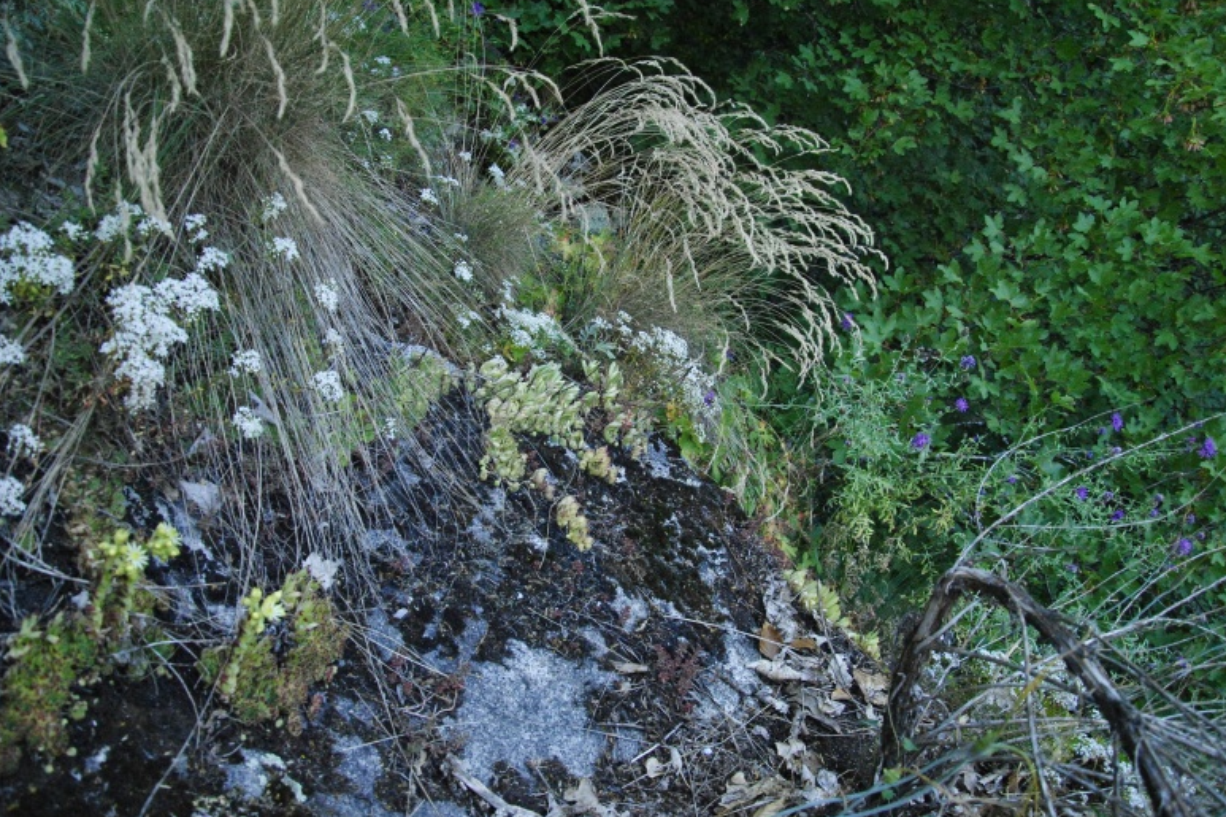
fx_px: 953
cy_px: 400
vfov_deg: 46.4
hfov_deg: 65.5
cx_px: 628
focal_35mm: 28
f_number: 5.6
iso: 1600
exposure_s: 1/125
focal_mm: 18
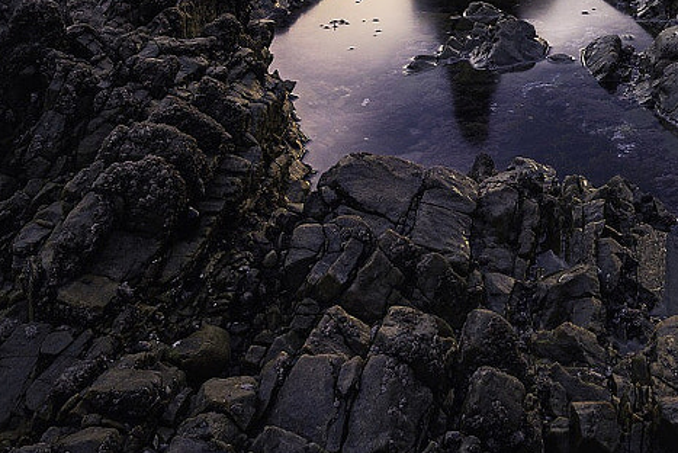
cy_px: -43
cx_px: 489
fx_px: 905
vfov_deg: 26.0
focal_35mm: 48
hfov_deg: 40.2
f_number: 11
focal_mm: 14
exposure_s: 30
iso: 100
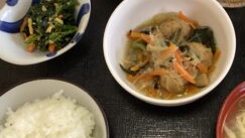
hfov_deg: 39.1
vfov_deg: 23.1
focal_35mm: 52
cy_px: 67
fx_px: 338
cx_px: 173
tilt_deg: -68.9
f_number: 2.4
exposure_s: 1/50
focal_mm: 3.3
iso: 320
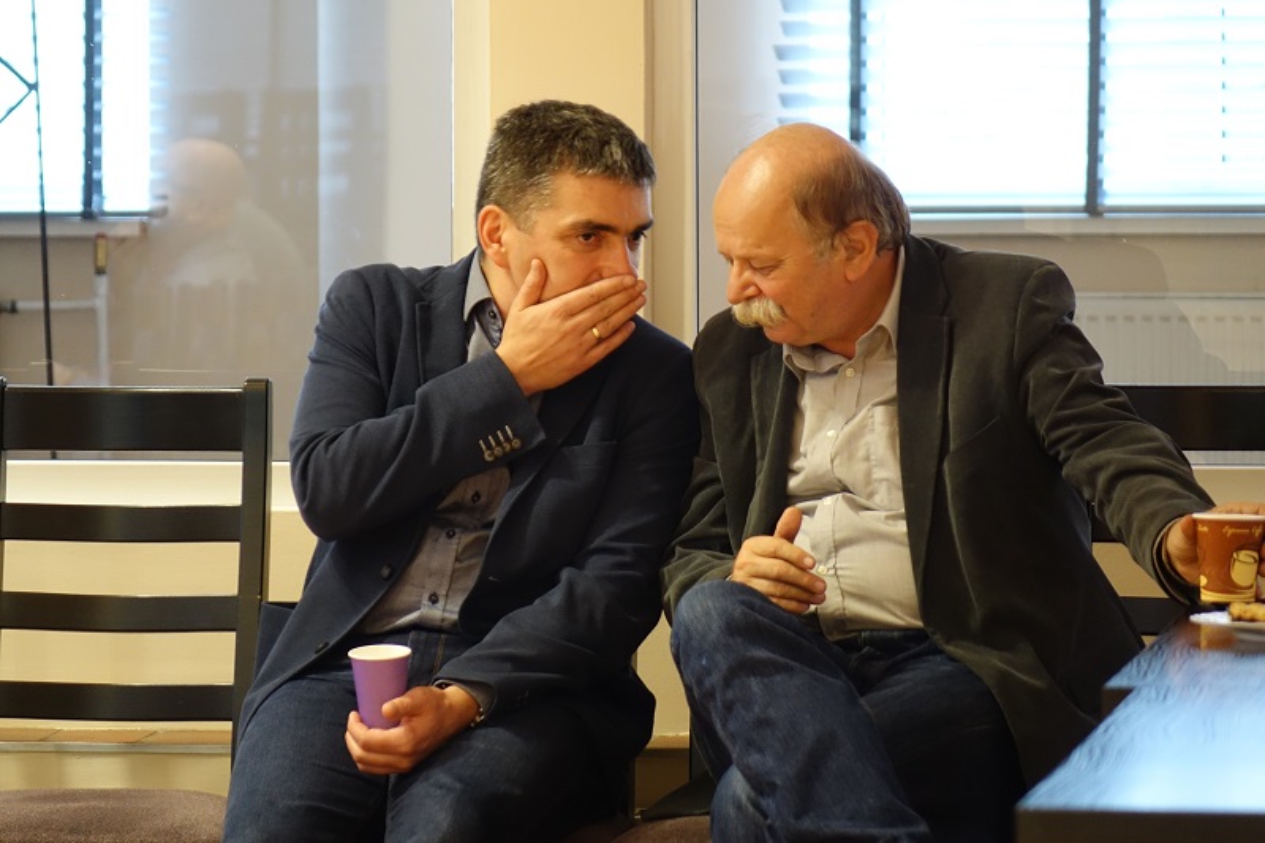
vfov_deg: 6.9
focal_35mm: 200
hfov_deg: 10.3
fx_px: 7026
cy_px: 422
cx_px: 632
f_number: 2.8
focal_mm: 73.3
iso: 800
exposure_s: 1/25
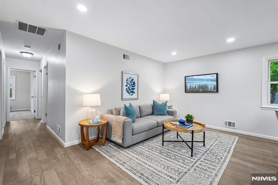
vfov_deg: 73.7
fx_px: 124
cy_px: 92
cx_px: 139
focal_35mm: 16
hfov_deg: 96.8
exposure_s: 1/20
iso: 400
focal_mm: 16
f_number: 8
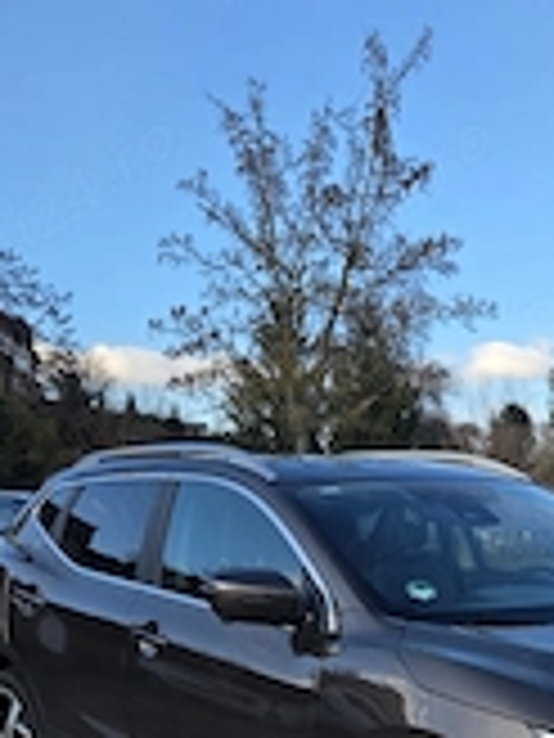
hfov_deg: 25.3
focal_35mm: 56
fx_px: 1195
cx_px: 504
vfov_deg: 32.8
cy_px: 648
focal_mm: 5.4
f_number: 1.8
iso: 80
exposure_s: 1/2000
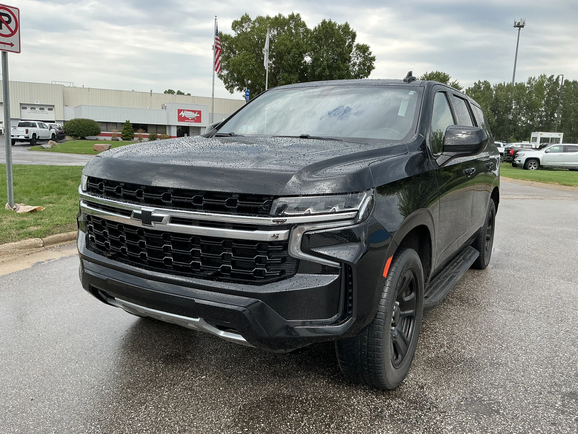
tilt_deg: -8.0
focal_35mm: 28
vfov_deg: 49.7
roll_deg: -0.8
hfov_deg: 63.4
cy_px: 217
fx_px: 468
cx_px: 289
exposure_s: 1/397
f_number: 1.8
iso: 25
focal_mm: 3
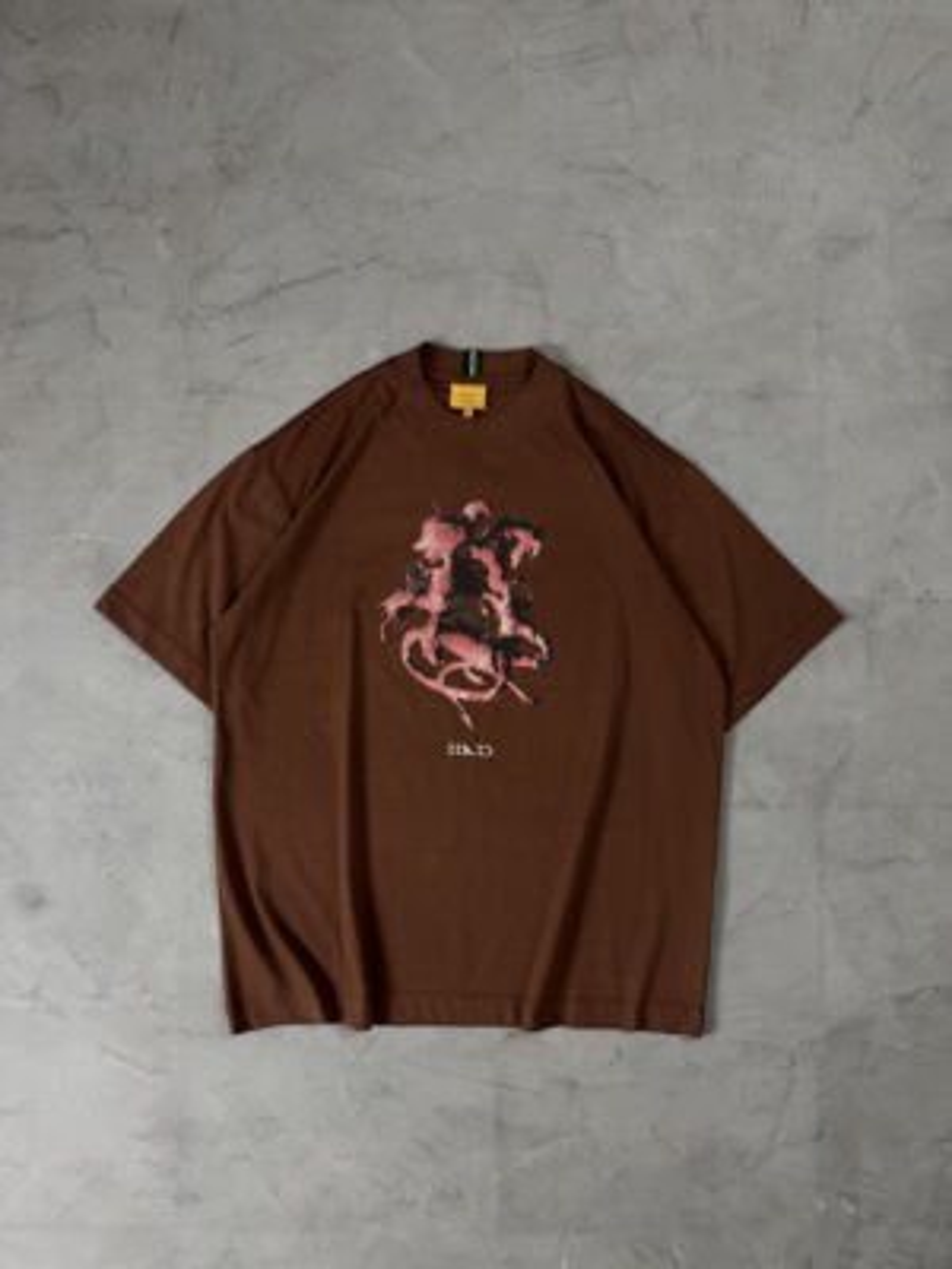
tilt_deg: -86.1
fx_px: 880
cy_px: 634
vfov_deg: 71.6
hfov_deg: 56.8
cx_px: 476
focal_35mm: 24
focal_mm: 6.76
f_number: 1.78
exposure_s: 1/60
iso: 125
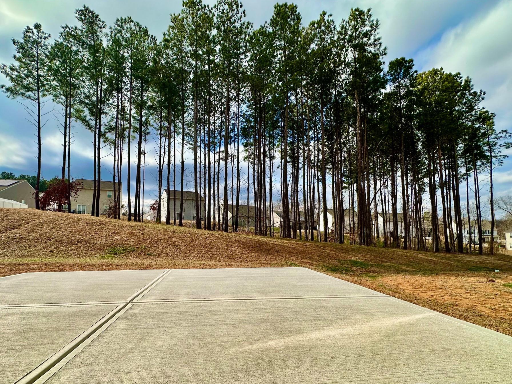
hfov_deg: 94.3
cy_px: 217
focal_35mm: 16
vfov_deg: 77.7
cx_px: 233
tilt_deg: +3.5
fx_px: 237
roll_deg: -0.2
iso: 50
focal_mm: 2.22
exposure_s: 1/1887
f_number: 2.2
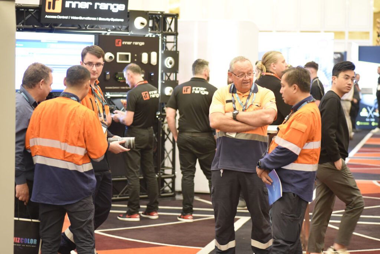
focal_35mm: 100
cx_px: 190
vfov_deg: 13.7
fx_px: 1056
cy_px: 127
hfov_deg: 20.4
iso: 4500
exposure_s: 1/125
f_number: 2.8
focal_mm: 100
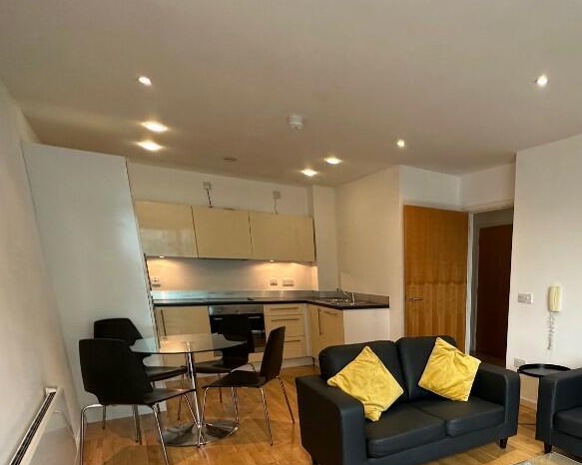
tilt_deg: -13.9
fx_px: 413
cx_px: 455
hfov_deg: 64.8
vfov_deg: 54.2
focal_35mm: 24
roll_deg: +0.0
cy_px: 380
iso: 250
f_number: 2.2
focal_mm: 2.22
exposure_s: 1/100
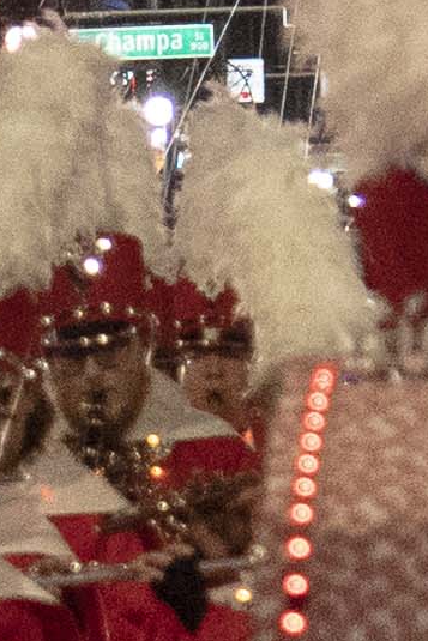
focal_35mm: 821
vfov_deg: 2.5
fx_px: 14631
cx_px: 357
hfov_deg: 1.7
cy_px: -775
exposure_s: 1/125
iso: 6400
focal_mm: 57
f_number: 4
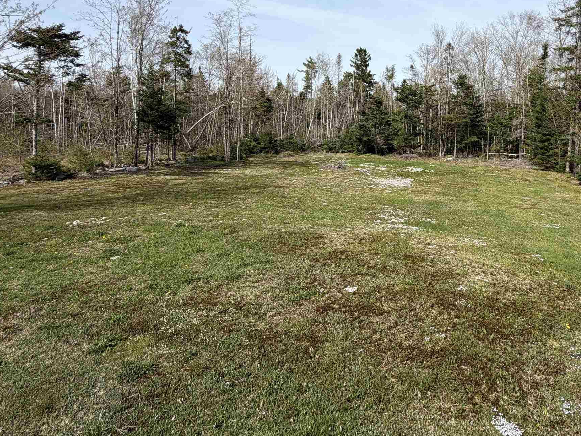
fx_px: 420
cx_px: 365
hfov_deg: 68.3
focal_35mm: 25
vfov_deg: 52.4
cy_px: 107
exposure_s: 1/809
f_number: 2.2
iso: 20
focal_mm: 2.22
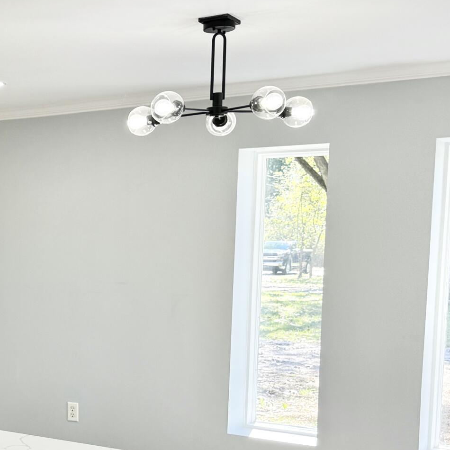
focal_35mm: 67
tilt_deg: -4.7
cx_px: -142
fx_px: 985
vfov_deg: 25.5
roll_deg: +0.0
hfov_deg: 22.8
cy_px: 322
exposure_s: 1/185
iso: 64
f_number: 1.78
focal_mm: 6.76
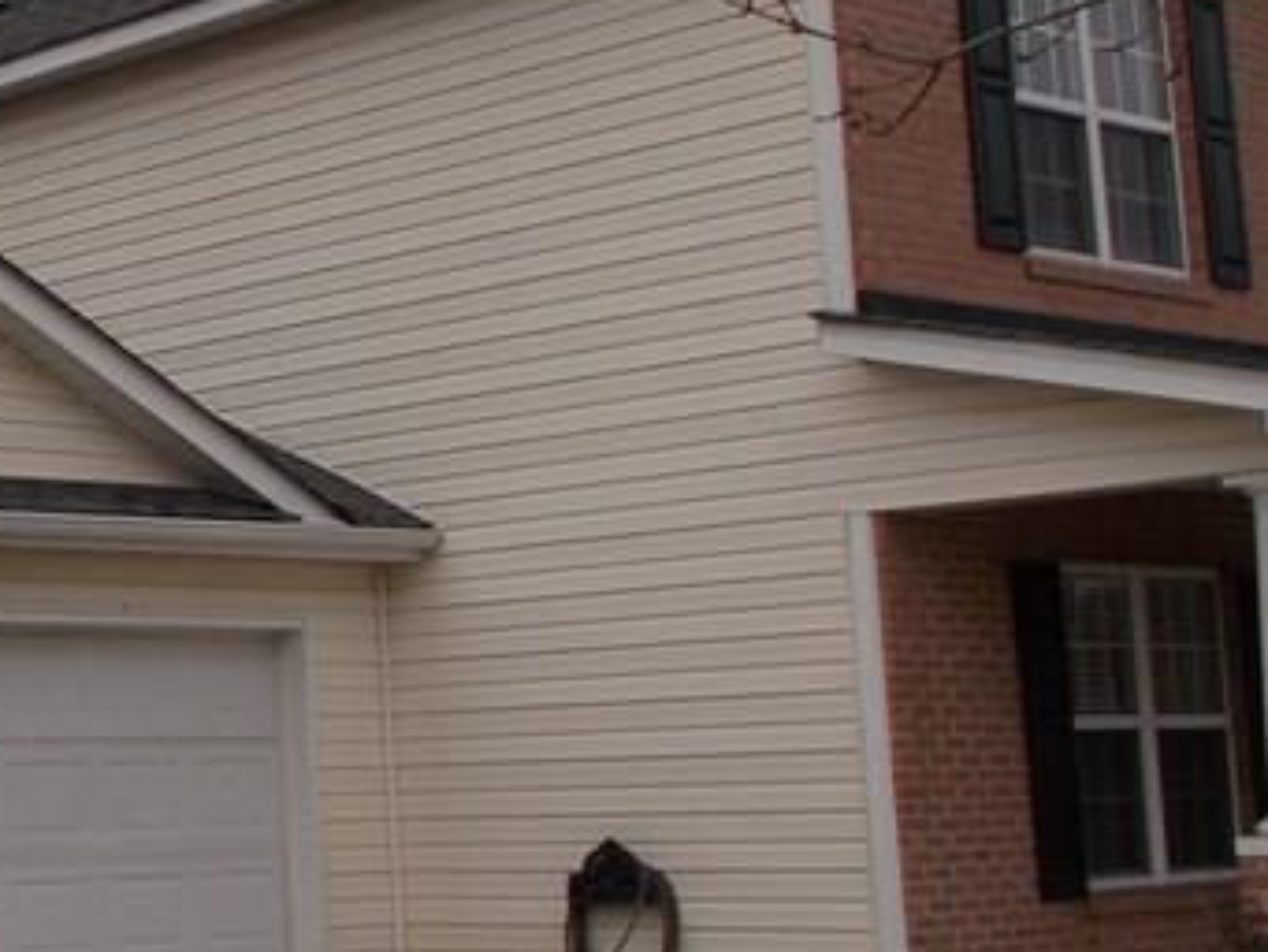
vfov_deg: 16.4
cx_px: -234
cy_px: 379
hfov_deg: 20.4
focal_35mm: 90
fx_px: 3298
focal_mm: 5.3
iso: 80
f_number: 8.6
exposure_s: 1/200
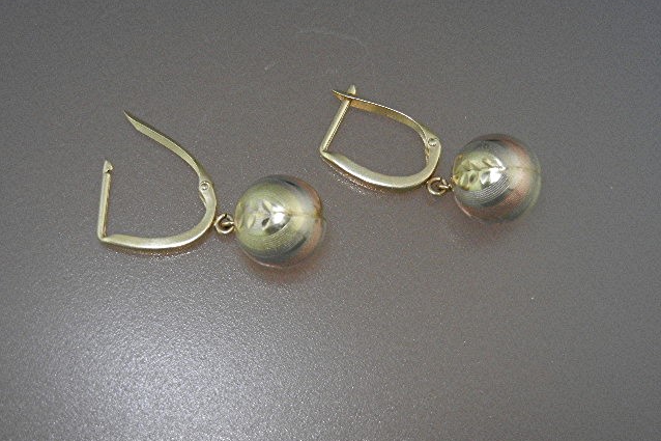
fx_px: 1303
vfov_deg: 19.2
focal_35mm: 71
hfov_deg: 28.5
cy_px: 206
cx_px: 330
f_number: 8.2
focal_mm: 12.2
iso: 800
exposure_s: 1/30
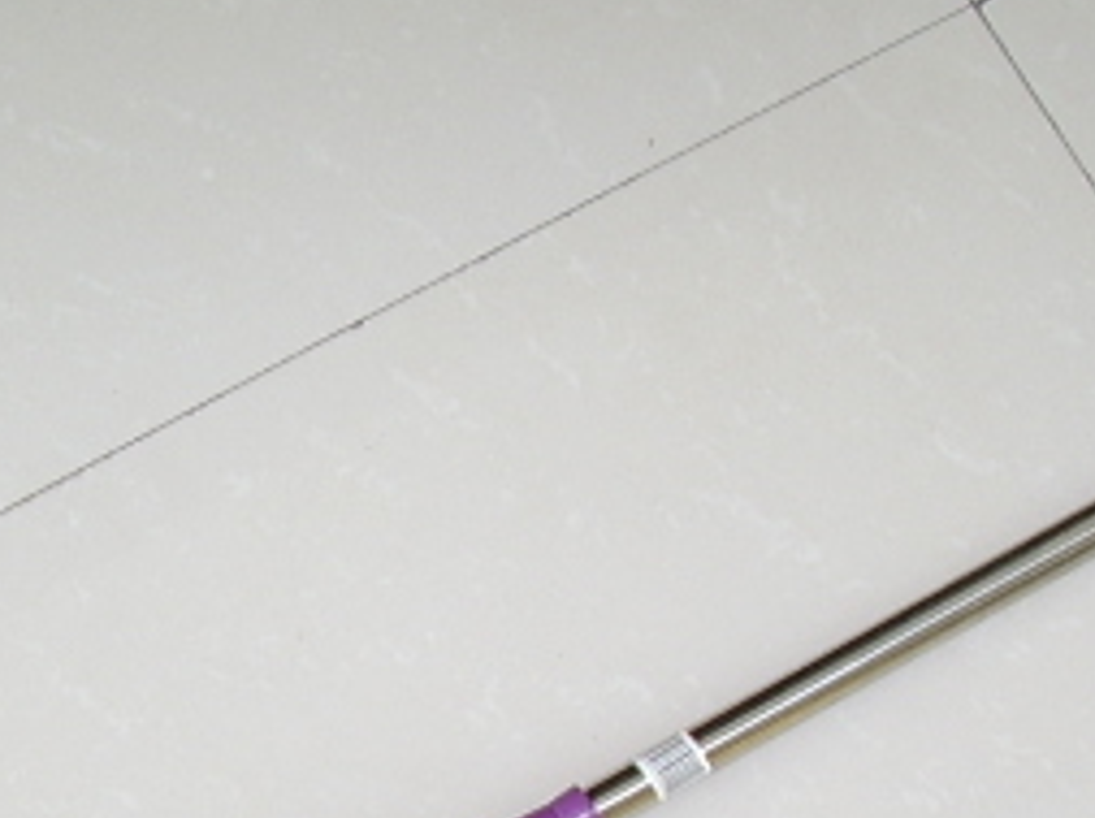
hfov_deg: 25.6
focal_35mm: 76
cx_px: 390
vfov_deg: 18.4
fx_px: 2401
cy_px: 978
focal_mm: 5.8
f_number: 2.9
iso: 100
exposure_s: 1/18
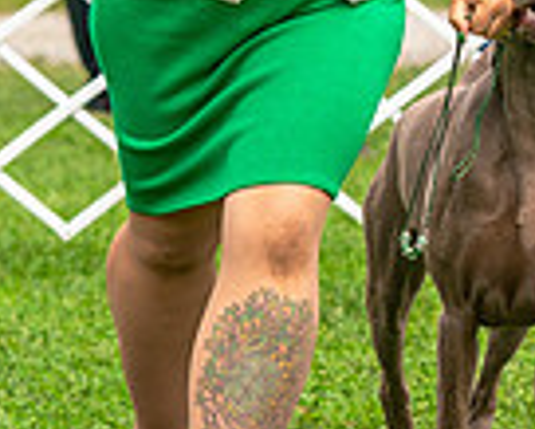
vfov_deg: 3.4
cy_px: -98
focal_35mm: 452
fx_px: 7162
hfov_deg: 4.3
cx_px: 647
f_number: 3.5
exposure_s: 1/1250
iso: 400
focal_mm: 97
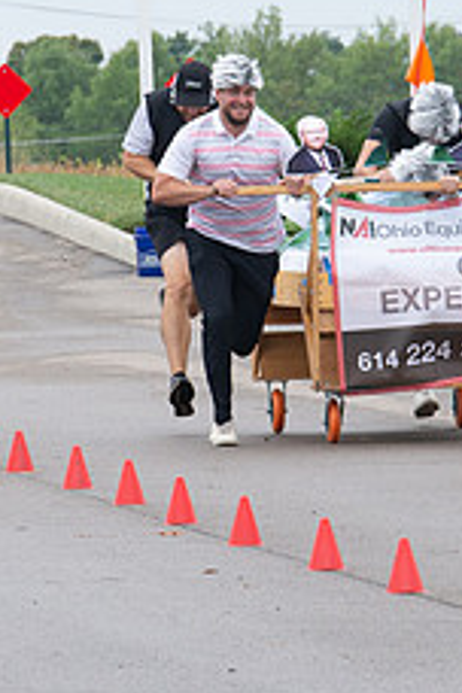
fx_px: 12492
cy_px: 212
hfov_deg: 2.1
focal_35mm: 649
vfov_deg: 3.2
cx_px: 369
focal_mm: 200
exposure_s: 1/250
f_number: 9
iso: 640
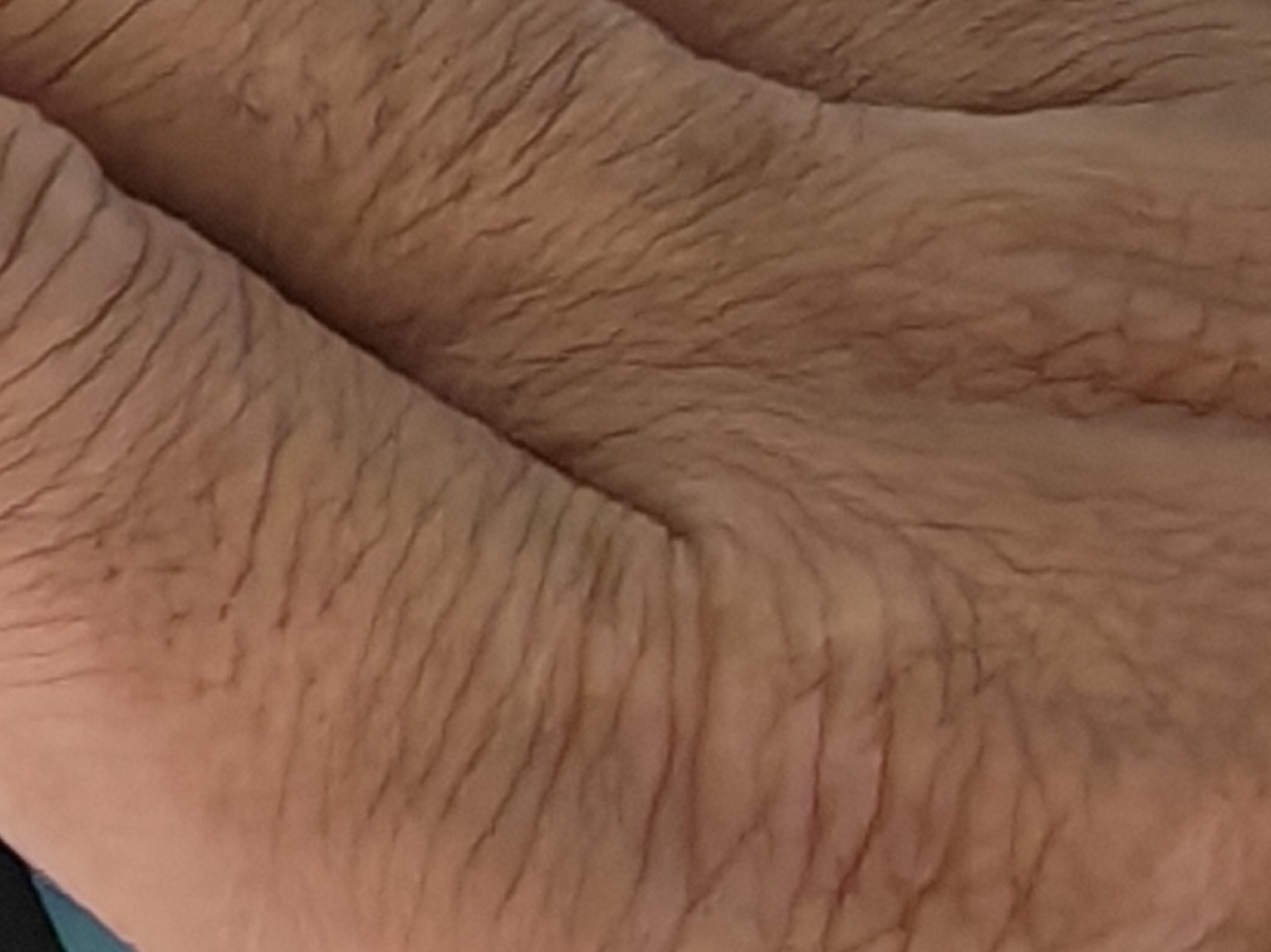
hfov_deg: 12.4
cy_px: 1011
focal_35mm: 125
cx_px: -1779
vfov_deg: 11.7
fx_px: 4588
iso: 80
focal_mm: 1.82
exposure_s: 1/100
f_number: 2
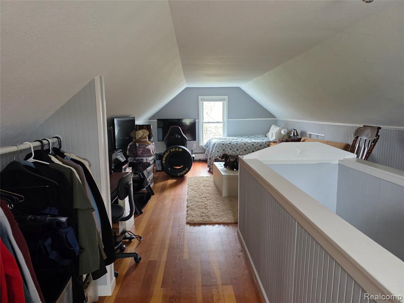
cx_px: 202
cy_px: 152
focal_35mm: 23
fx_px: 268
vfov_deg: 58.9
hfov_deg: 73.9
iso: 500
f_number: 1.7
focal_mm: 6.3
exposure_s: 1/120
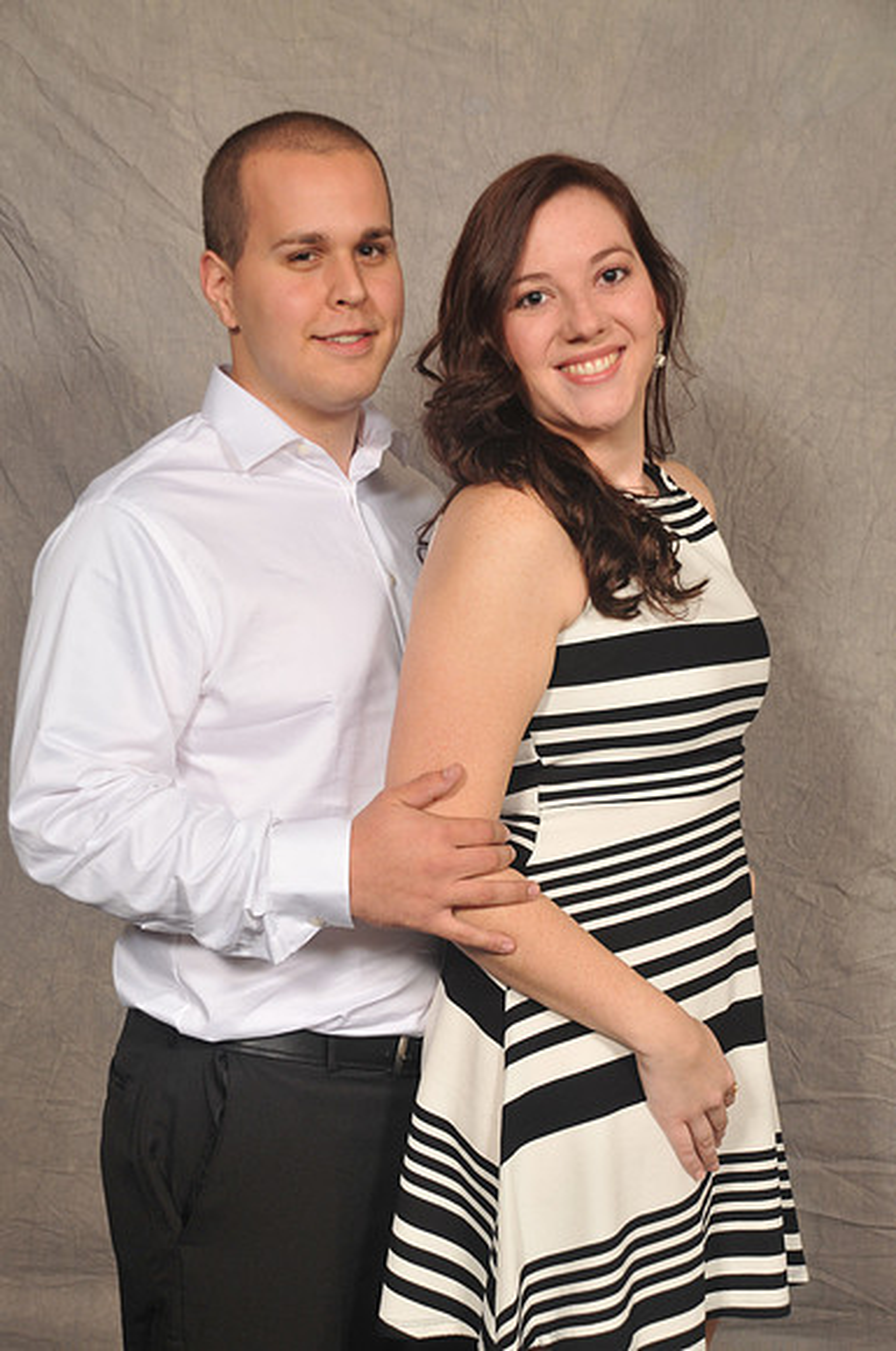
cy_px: 676
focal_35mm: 57
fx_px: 2134
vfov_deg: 35.1
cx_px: 448
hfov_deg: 23.7
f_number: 5.6
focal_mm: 38
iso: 200
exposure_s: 1/125
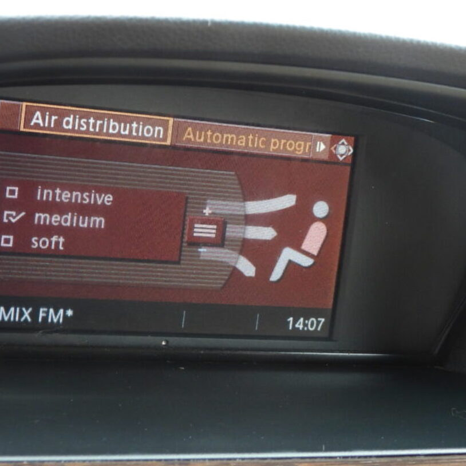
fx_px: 1325
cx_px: 184
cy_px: 241
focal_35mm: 87
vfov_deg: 19.9
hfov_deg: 19.9
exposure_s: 1/30
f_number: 3.2
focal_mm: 9
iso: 280
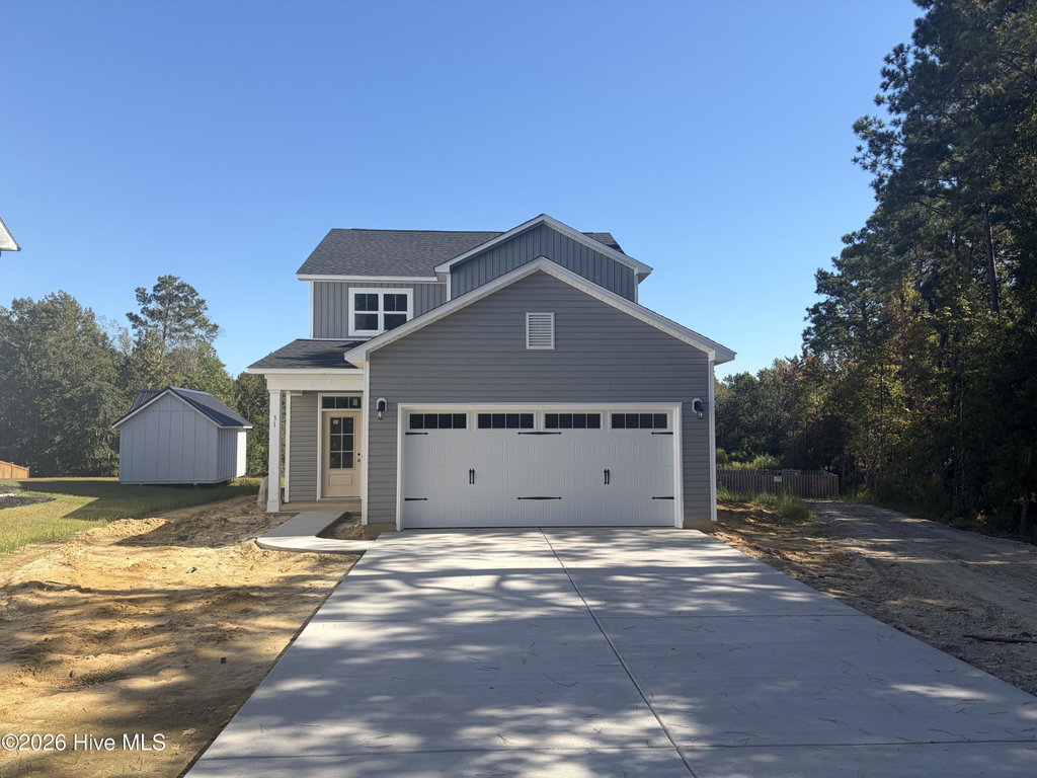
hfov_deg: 67.3
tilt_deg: +4.5
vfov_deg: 53.1
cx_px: 518
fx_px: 779
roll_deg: +0.4
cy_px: 389
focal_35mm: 26
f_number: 1.6
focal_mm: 5.96
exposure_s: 1/2747
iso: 50
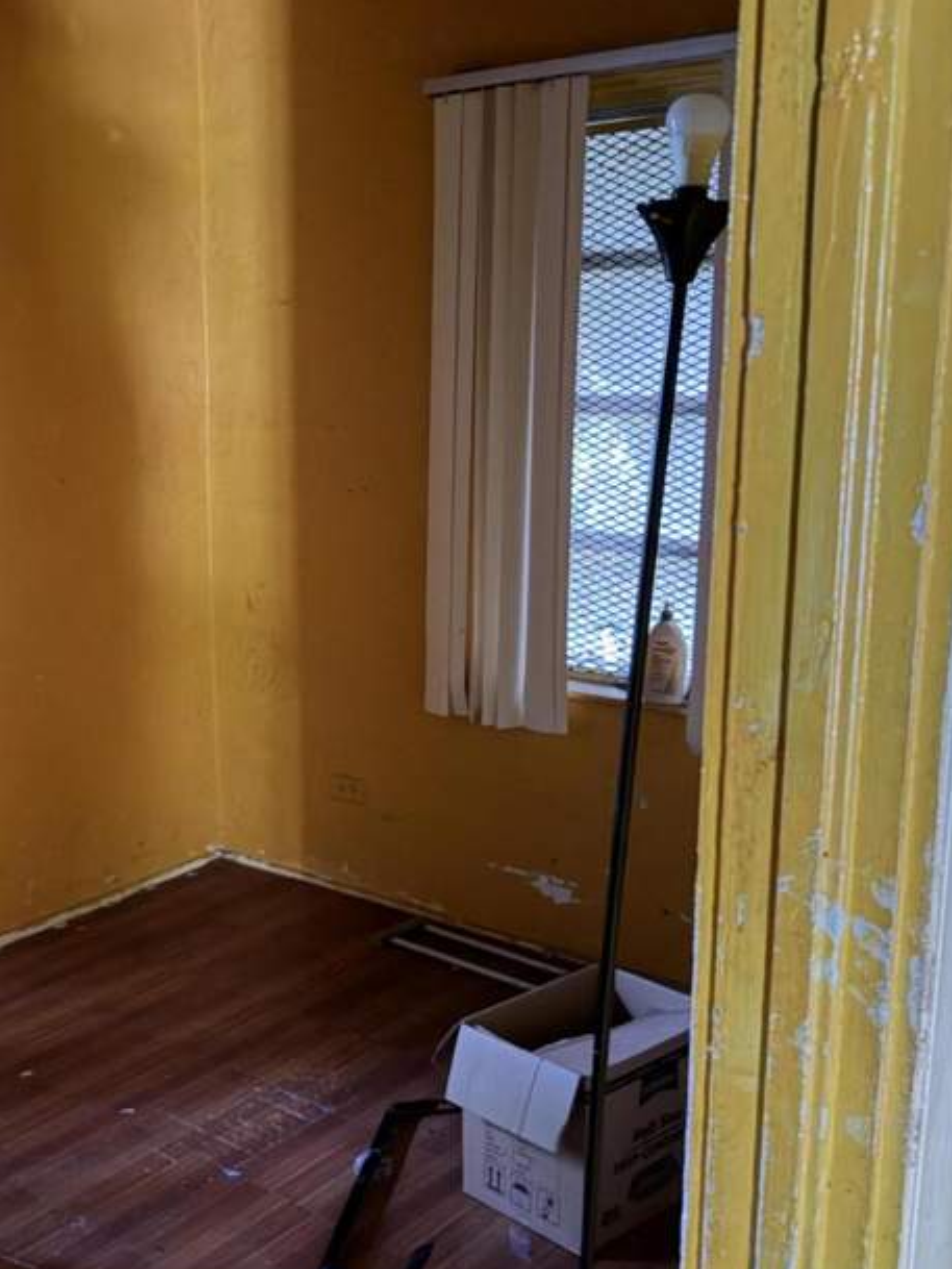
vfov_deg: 44.7
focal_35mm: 42
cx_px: 165
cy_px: 702
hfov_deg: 33.2
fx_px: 1540
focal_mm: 6.76
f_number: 1.78
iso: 2500
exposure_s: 1/5
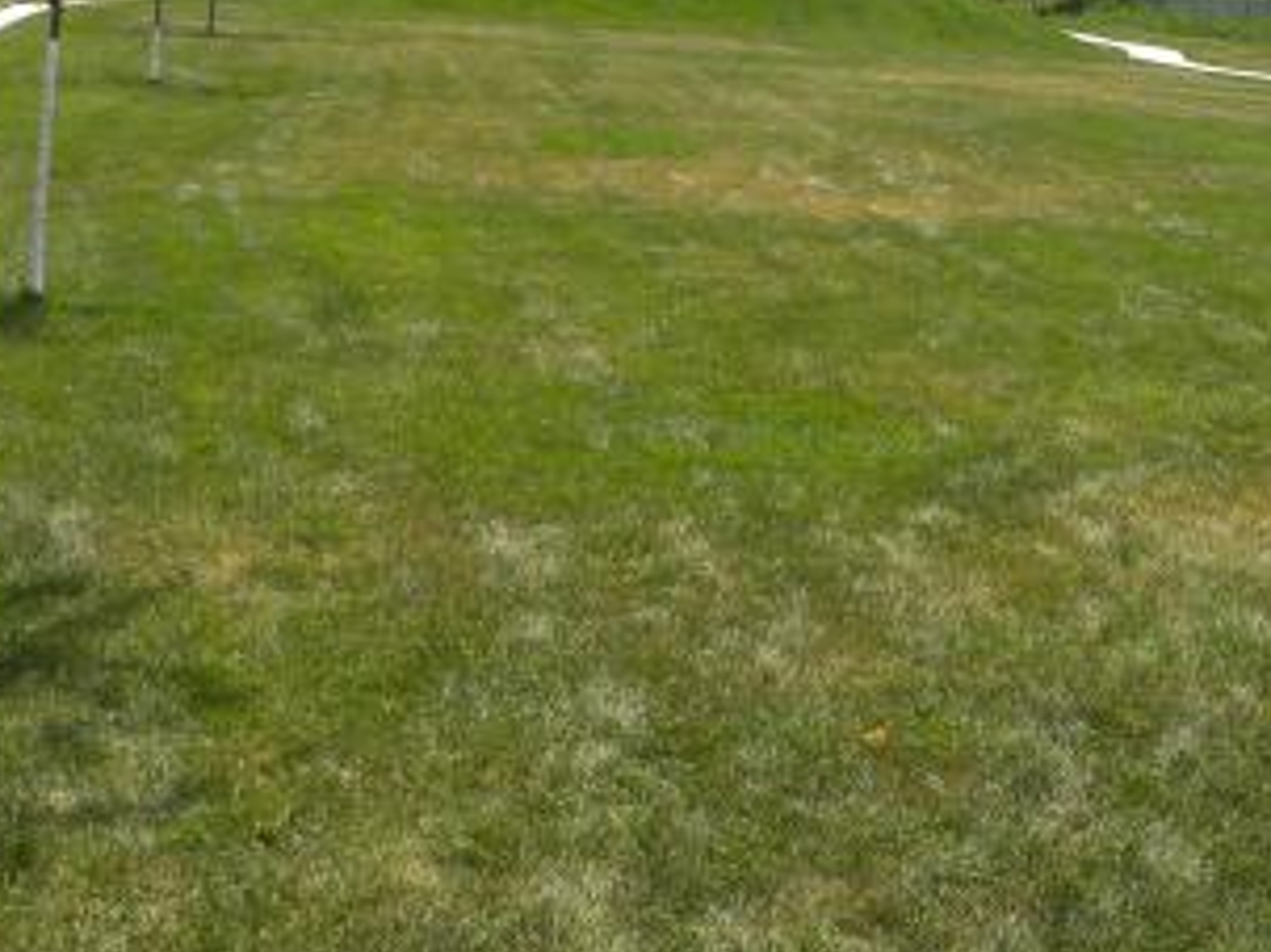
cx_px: 1078
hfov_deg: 33.6
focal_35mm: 55
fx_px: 2019
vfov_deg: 26.0
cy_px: 185
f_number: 5
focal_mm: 4.6
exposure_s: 1/271
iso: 64
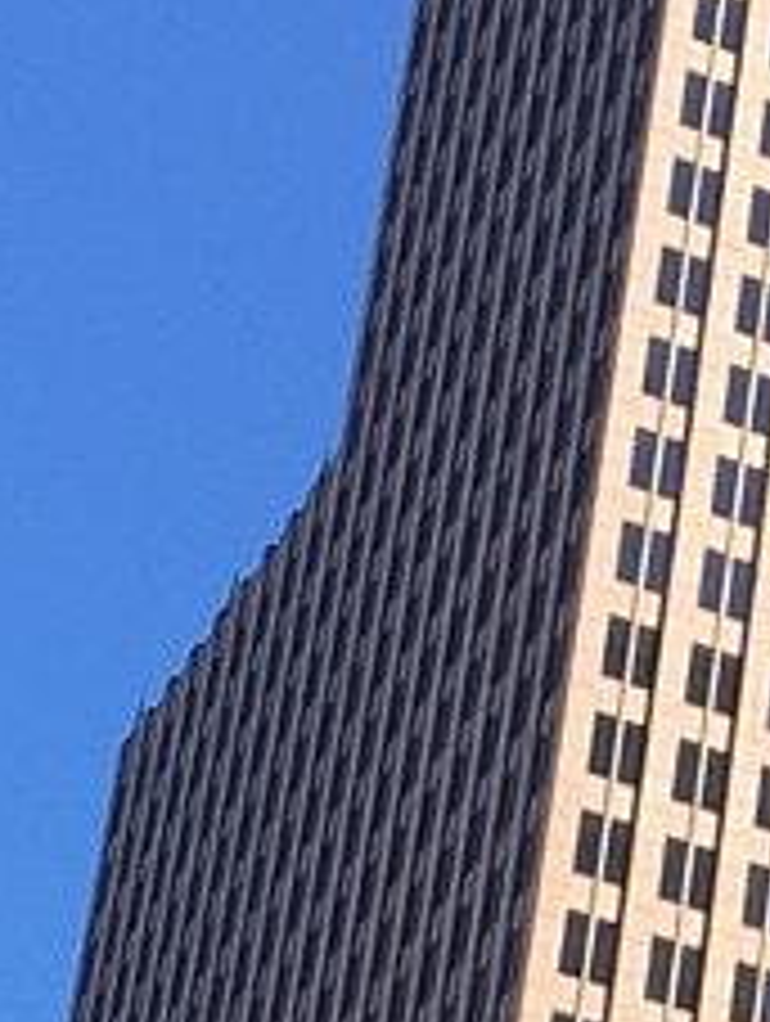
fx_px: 6033
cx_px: 1959
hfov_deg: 6.8
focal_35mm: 204
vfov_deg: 9.6
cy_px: 1211
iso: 25
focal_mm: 4.15
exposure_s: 1/557
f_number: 2.2
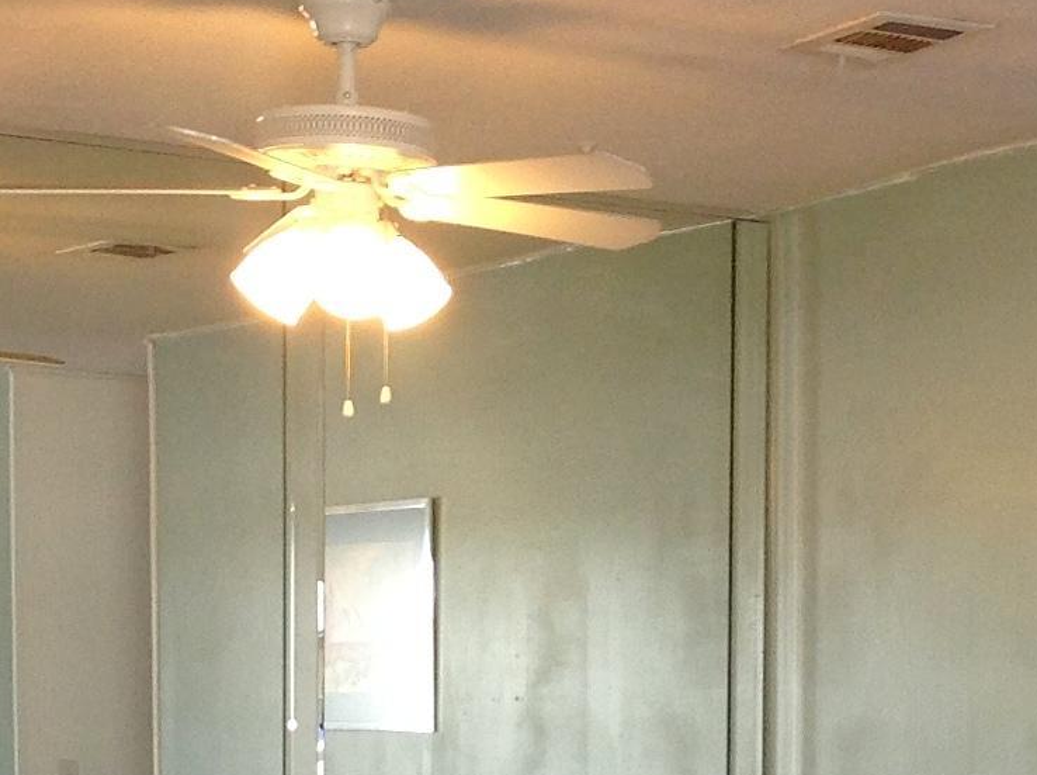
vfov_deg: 11.7
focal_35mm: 123
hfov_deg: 16.0
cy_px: 965
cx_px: 776
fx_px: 3679
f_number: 2.4
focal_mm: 4.28
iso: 64
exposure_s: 1/60
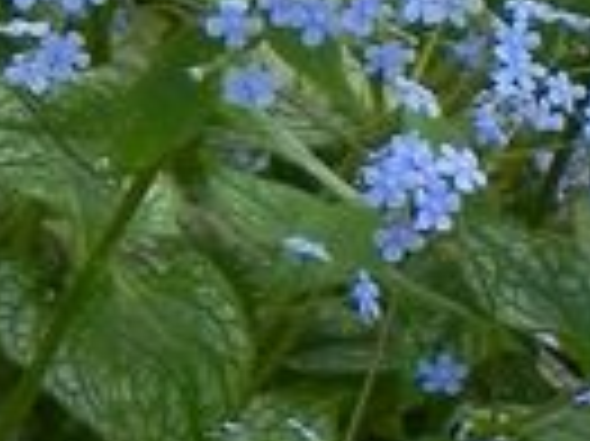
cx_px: 468
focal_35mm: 643
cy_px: 261
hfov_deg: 3.1
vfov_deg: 2.3
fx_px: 10949
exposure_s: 1/20
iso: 160
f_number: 4.5
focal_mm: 18.8
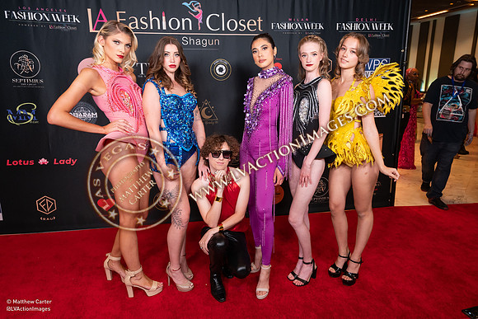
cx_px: 253
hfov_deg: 67.6
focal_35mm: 27
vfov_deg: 48.1
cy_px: 153
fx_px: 357
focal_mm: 24
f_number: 4
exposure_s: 1/125
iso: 800
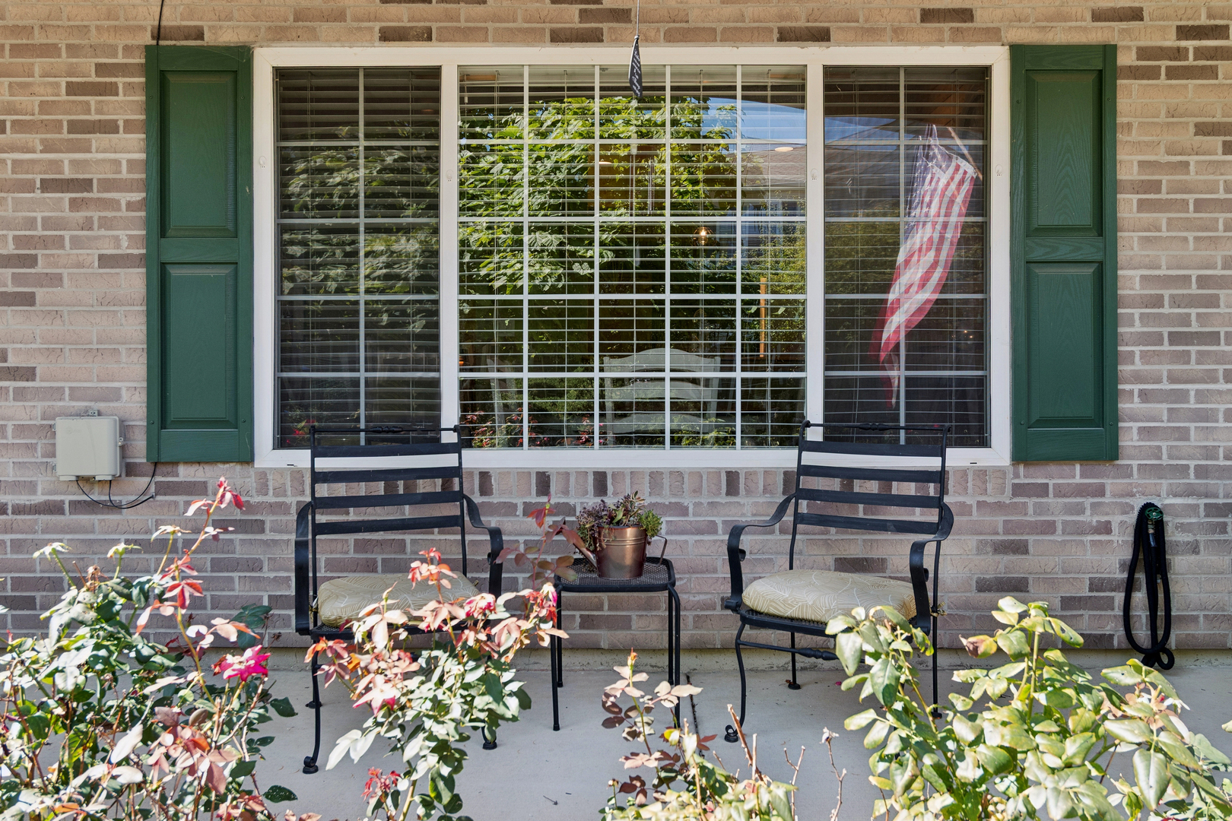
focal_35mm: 27
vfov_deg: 47.9
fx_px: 924
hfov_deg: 67.4
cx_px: 616
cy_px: 410
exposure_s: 1/60
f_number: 8
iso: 250
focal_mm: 18
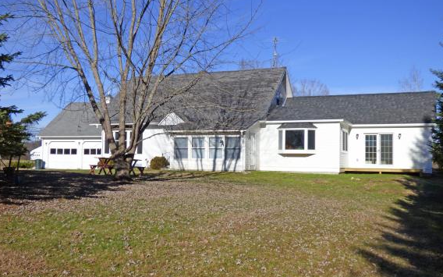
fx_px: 471
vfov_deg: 32.8
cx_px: 222
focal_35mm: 39
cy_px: 141
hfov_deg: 50.4
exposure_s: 1/1600
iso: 100
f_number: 3.4
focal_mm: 6.18
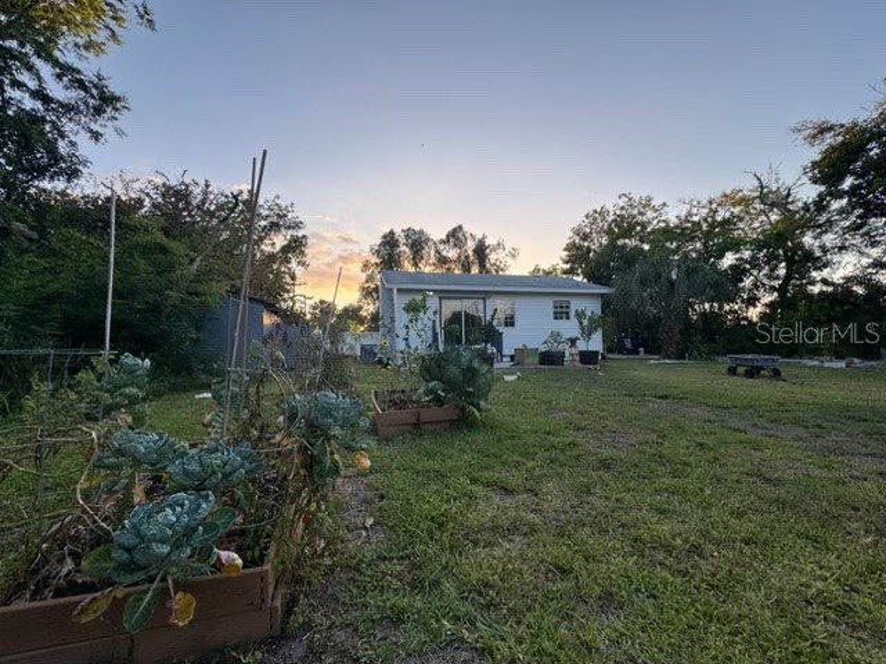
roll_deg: +1.3
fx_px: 358
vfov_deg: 85.7
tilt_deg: +3.9
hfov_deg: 102.1
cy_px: 332
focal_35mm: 14
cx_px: 443
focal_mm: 2.22
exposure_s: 1/299
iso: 40
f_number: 2.2
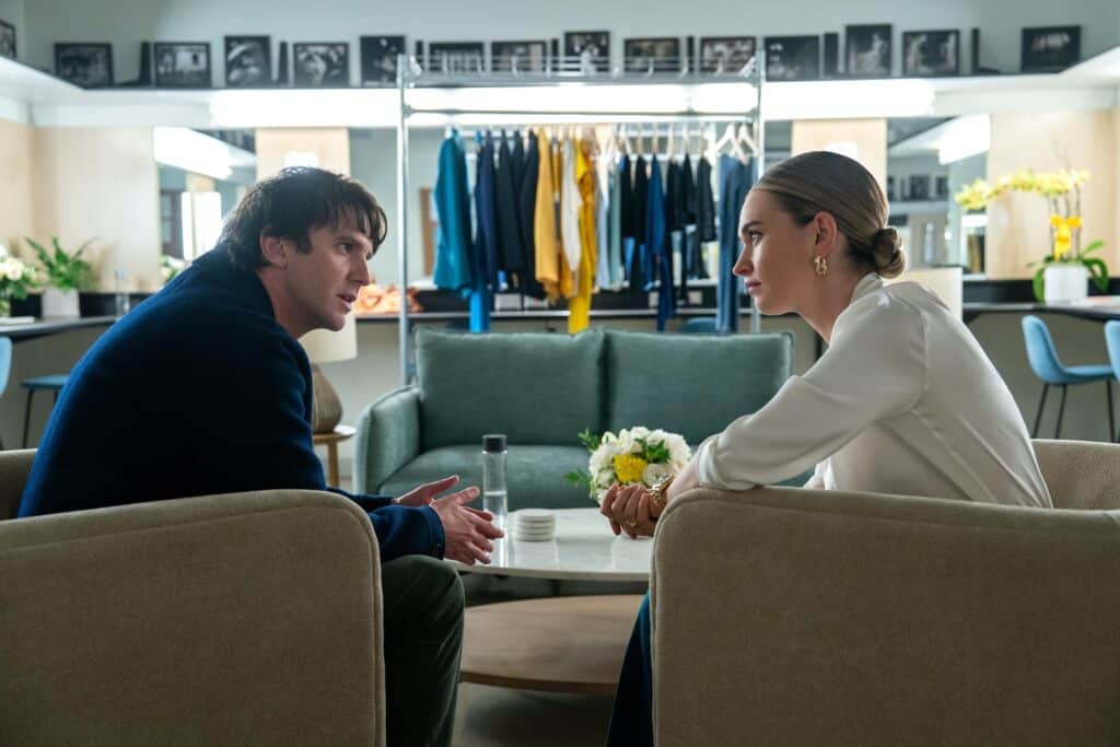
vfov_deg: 32.6
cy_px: 374
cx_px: 560
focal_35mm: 41
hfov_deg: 47.4
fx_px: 1276
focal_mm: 41
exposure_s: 1/200
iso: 1600
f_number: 3.2
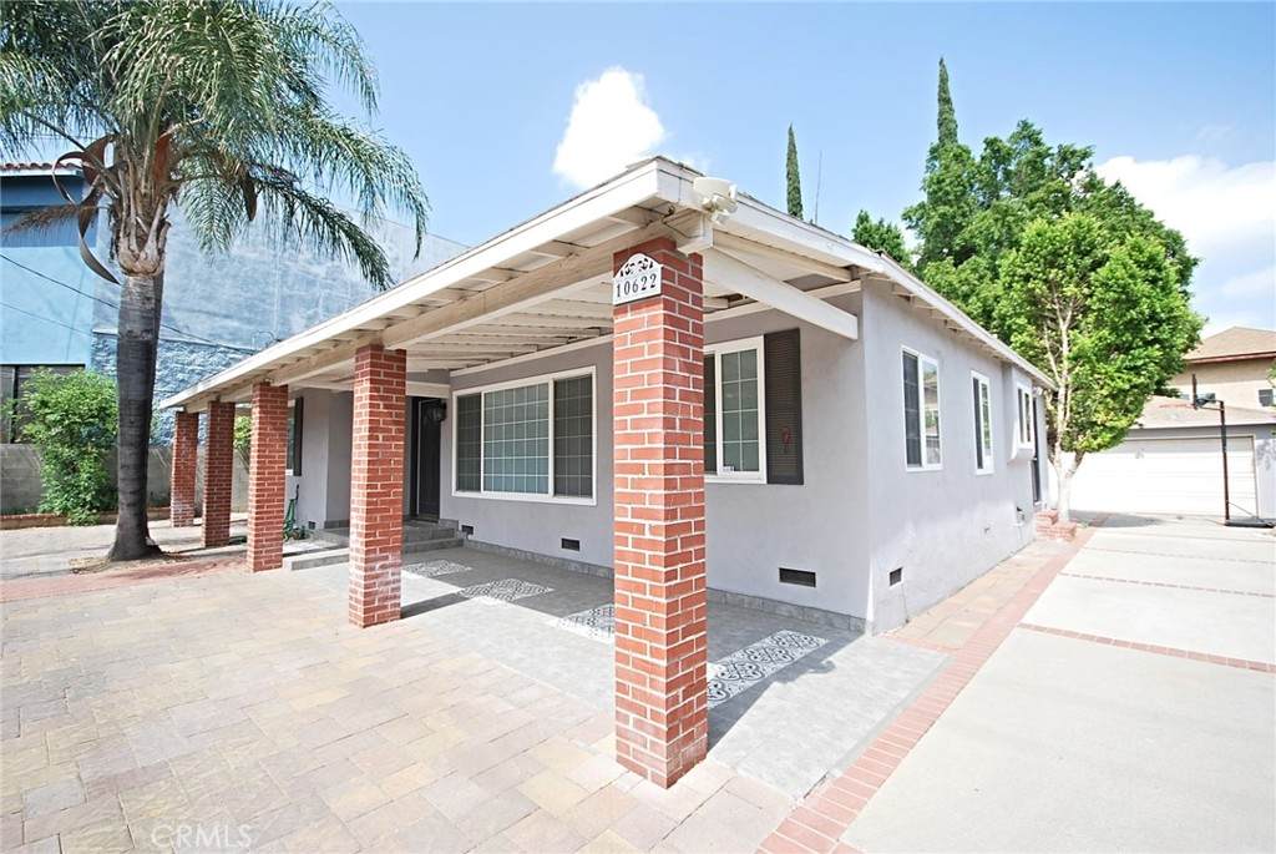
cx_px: 638
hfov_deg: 100.3
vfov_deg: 77.5
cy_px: 427
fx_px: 532
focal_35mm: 15
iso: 100
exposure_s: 1/200
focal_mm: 10
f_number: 7.1
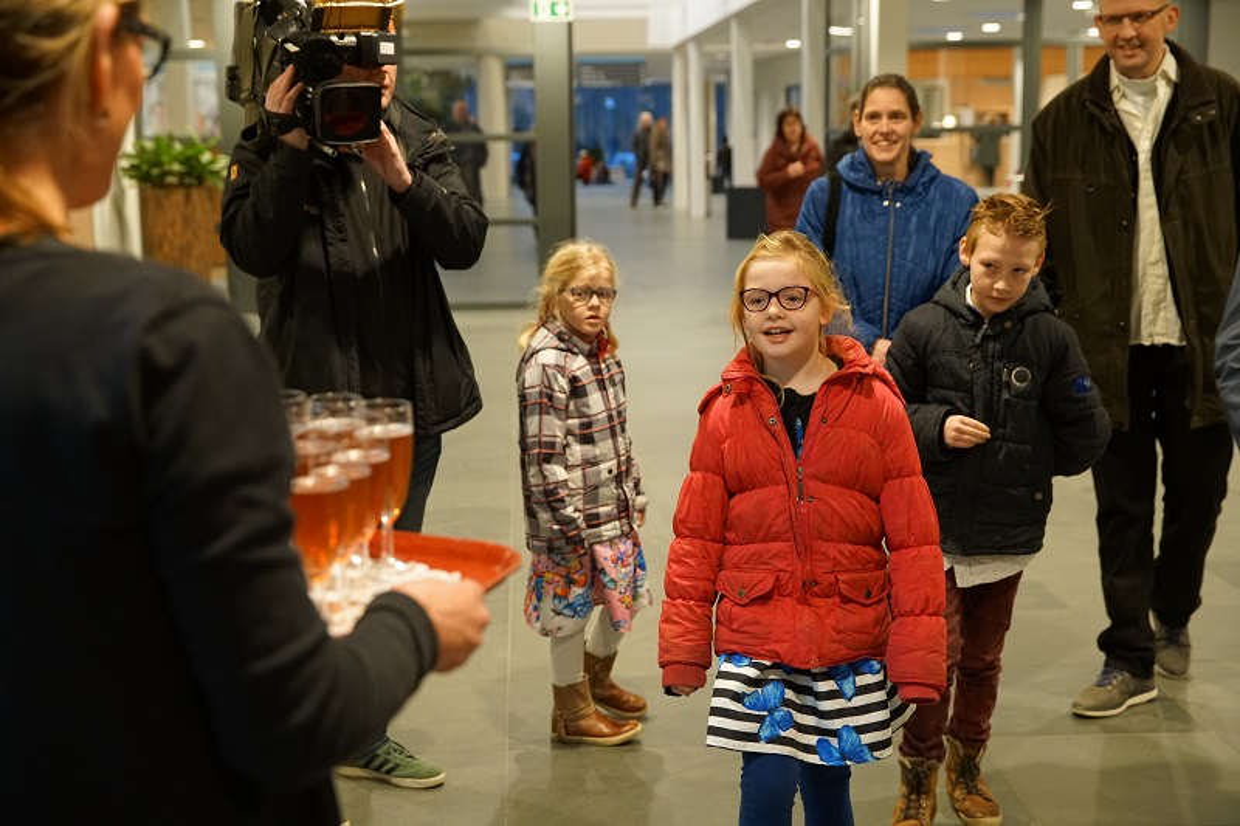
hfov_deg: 36.3
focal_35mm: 55
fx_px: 1894
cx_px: 620
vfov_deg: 24.6
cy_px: 413
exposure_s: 1/160
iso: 4000
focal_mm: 55
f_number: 4
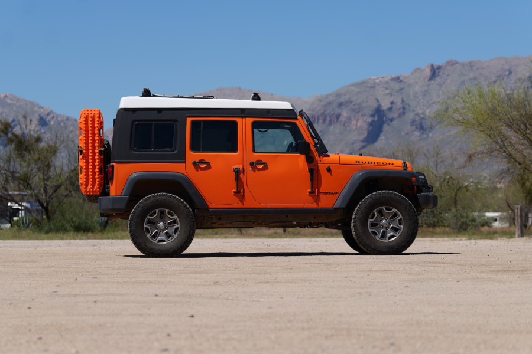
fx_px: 1611
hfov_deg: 18.8
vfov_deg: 12.6
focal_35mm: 109
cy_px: 177
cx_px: 266
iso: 100
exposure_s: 1/1600
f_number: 4
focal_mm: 109
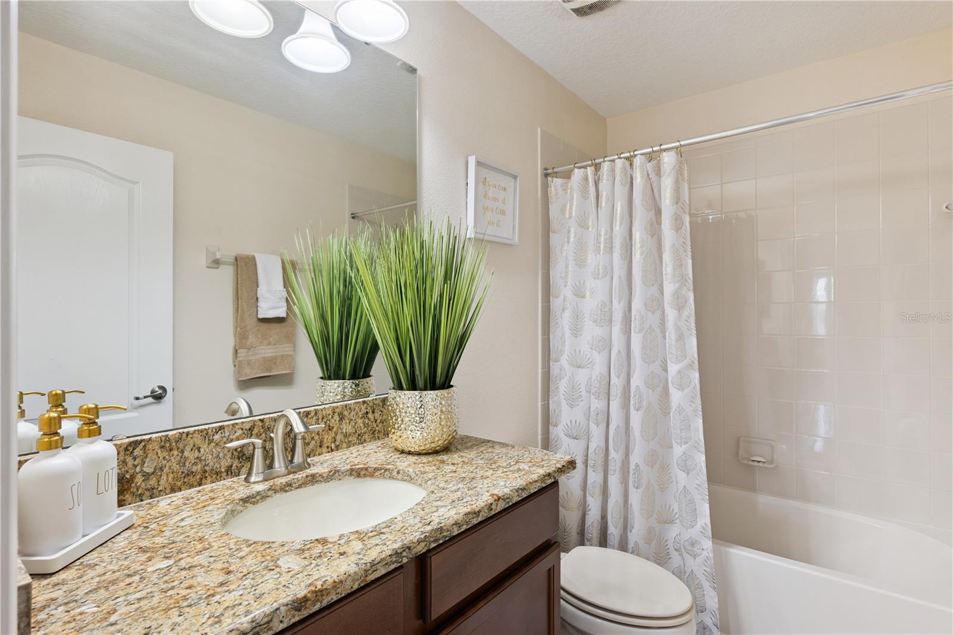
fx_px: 476
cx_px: 476
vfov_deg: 67.4
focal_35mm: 18
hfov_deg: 90.0
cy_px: 318
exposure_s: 1/10
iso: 200
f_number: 9
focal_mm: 18
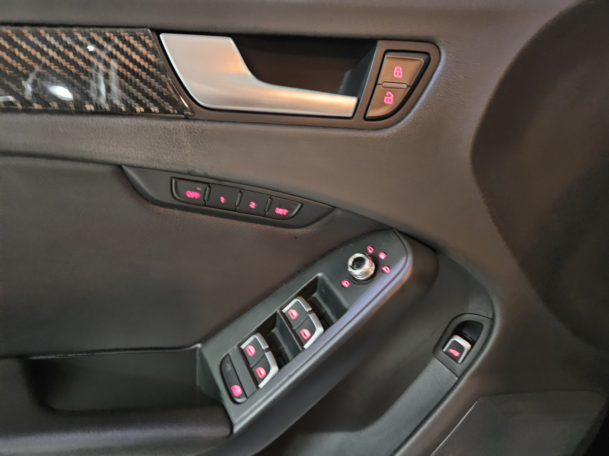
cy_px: 228
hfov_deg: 73.9
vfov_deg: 58.9
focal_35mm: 23
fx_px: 405
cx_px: 304
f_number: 1.8
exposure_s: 1/15
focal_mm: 5.4
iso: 1600
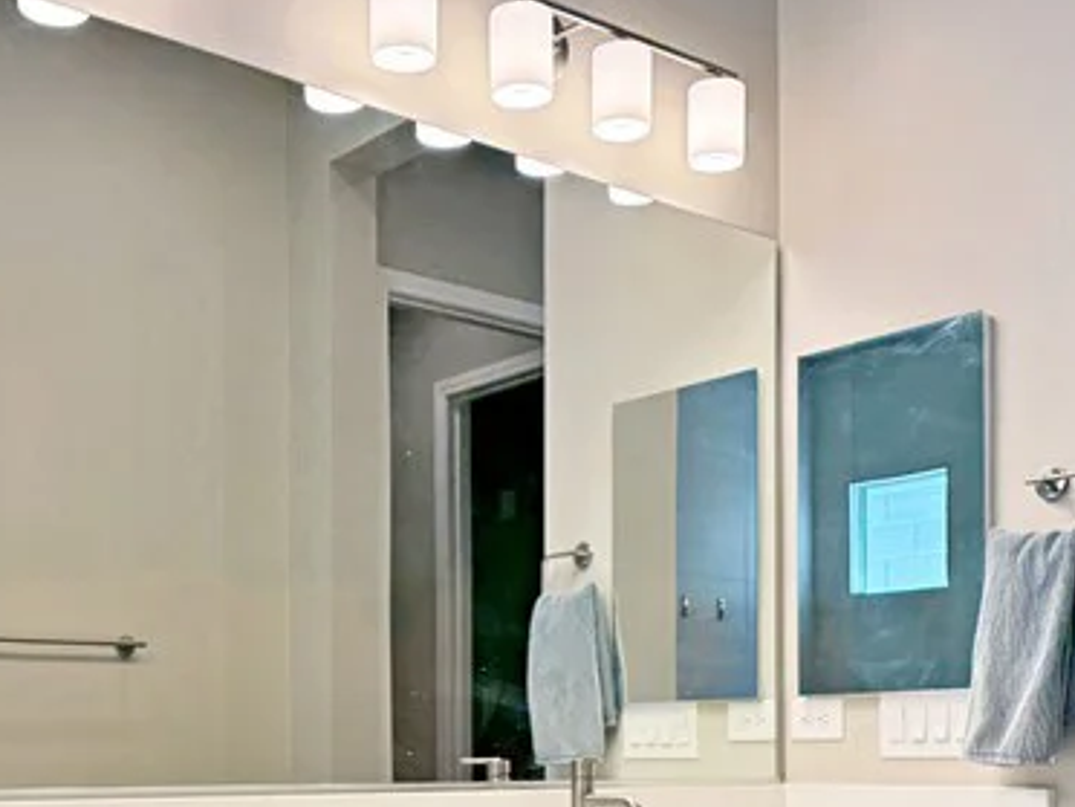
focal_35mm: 66
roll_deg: +0.9
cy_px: 749
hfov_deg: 29.4
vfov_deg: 21.7
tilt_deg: -0.3
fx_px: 2050
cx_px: 468
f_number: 1.78
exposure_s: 1/235
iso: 160
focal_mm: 6.76
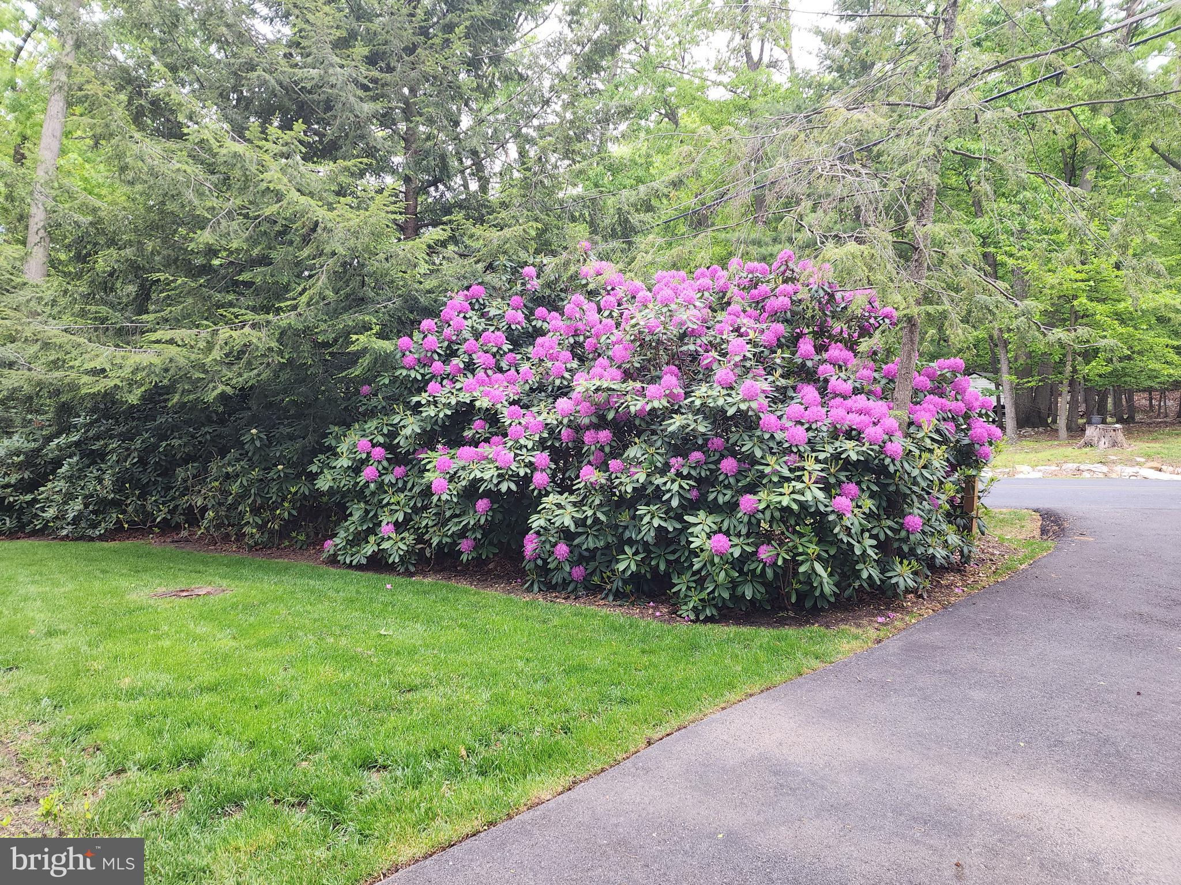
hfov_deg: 73.9
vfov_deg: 58.9
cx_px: 590
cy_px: 442
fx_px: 785
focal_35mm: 23
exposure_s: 1/60
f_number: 1.8
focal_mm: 6.4
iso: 20
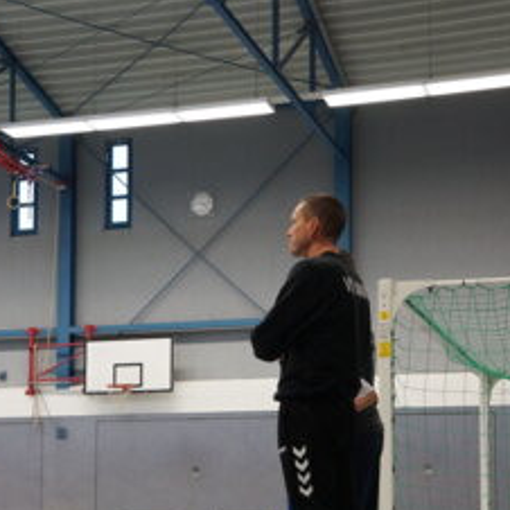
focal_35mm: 70
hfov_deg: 24.7
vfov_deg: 24.3
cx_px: 235
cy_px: 415
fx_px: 1163
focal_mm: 31
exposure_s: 1/60
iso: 1600
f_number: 7.1
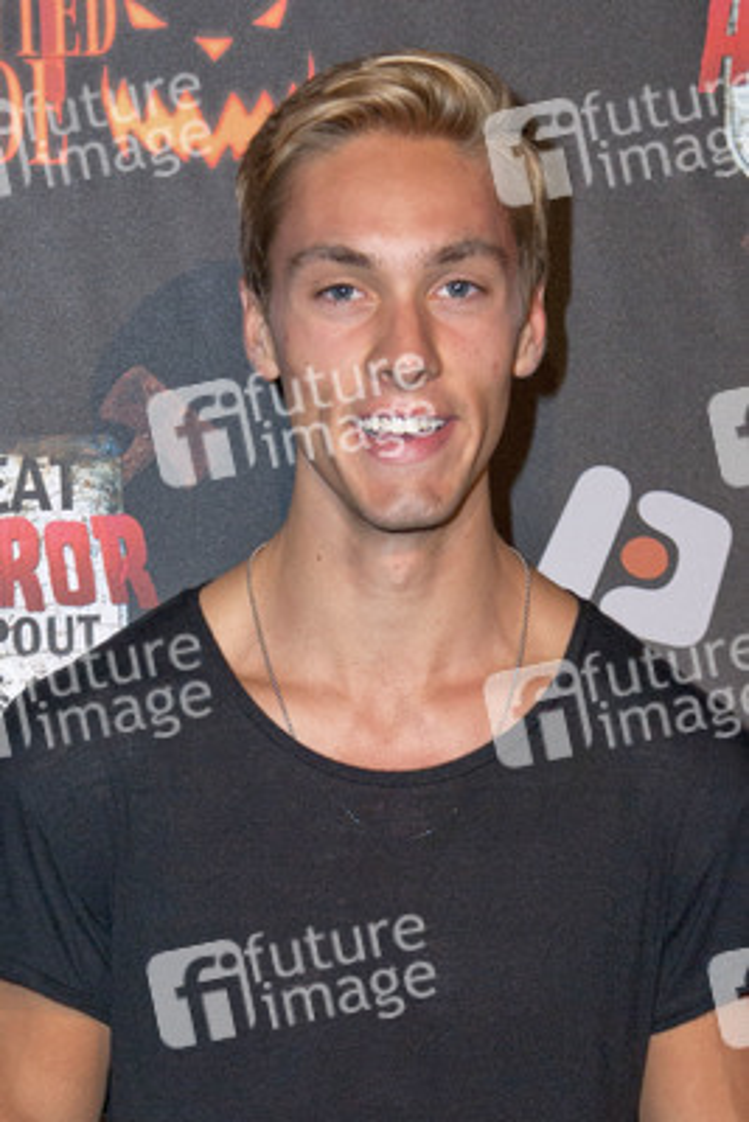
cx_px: 374
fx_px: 1497
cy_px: 561
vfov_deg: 41.1
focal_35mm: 48
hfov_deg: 28.1
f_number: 4
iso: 400
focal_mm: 48
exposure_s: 1/320
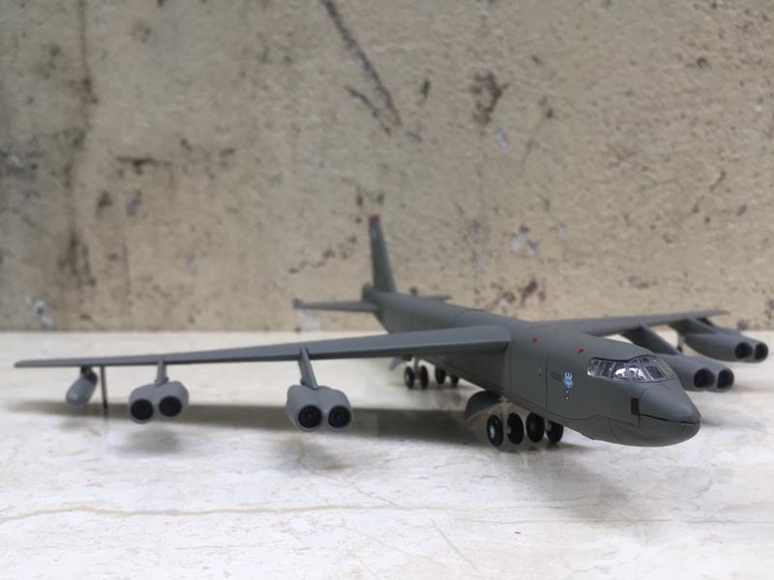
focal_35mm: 29
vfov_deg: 48.2
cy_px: 290
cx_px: 387
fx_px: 648
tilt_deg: -4.5
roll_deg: +1.2
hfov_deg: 61.7
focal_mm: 4.15
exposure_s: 1/100
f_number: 2.2
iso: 50
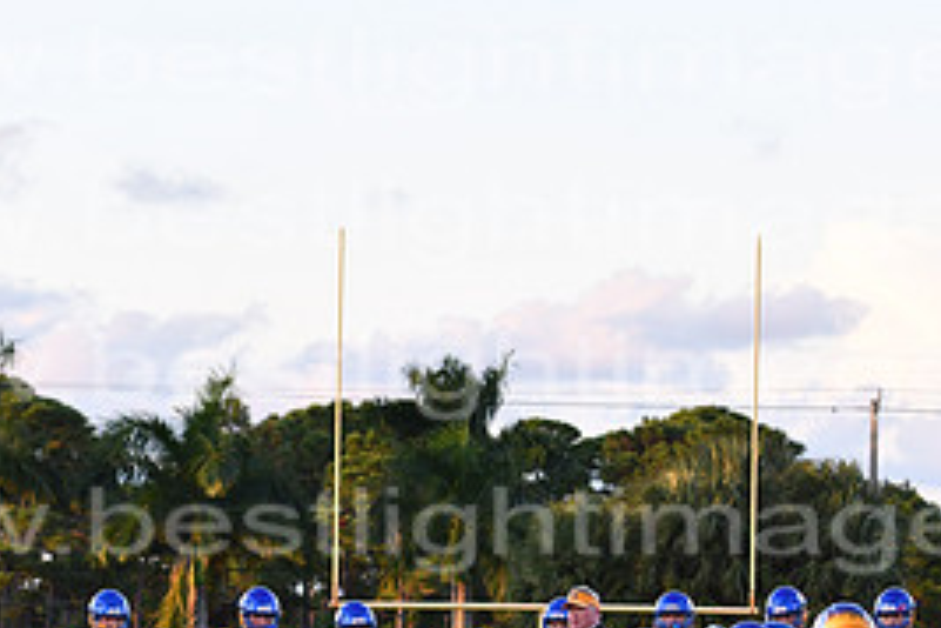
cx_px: 557
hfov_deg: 9.0
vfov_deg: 6.0
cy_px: 453
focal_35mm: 228
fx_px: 5959
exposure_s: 1/1000
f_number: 4
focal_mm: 70
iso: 640
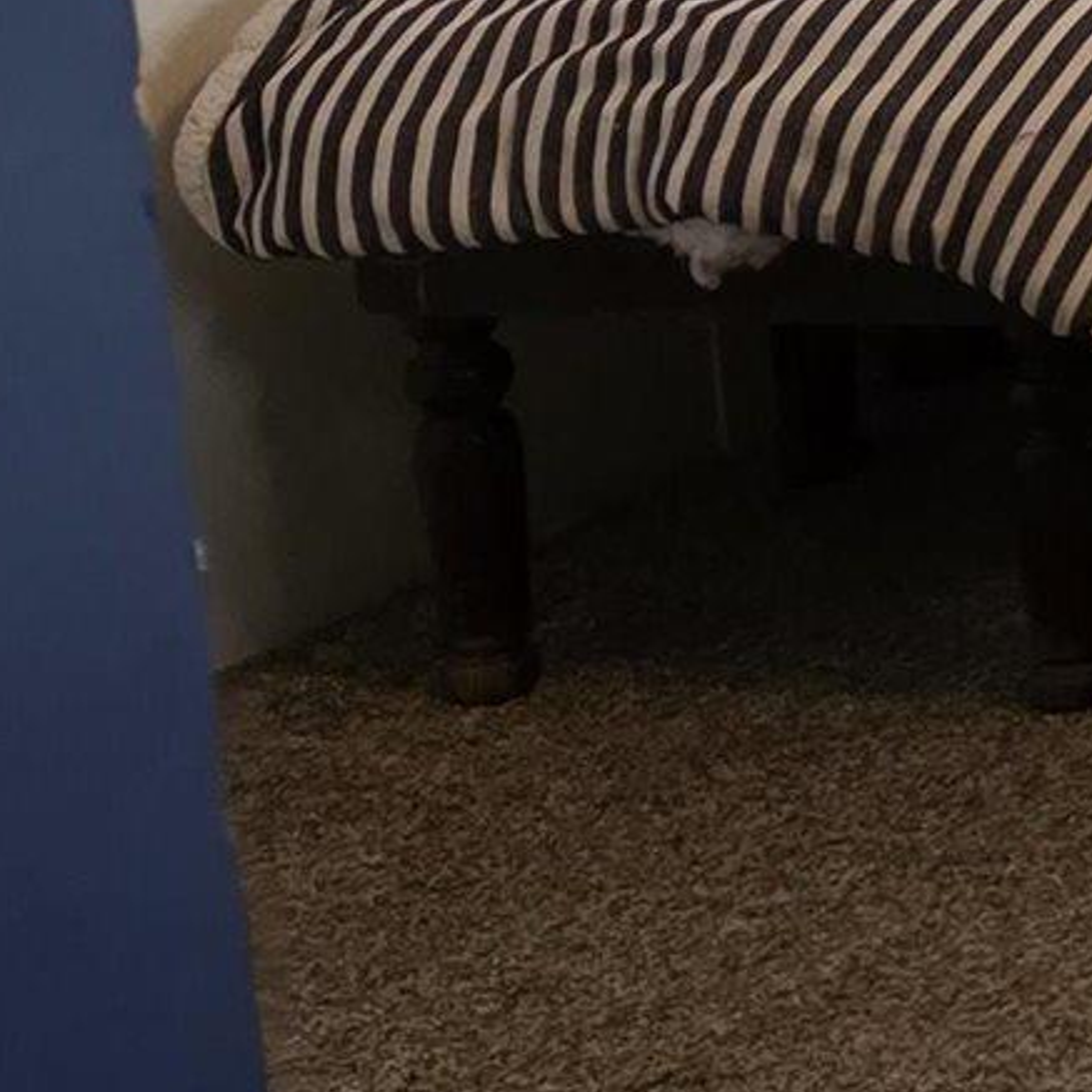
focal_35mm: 143
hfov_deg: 9.3
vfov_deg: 11.7
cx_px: 3446
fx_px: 5104
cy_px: -547
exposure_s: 1/120
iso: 800
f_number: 1.7
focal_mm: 6.3
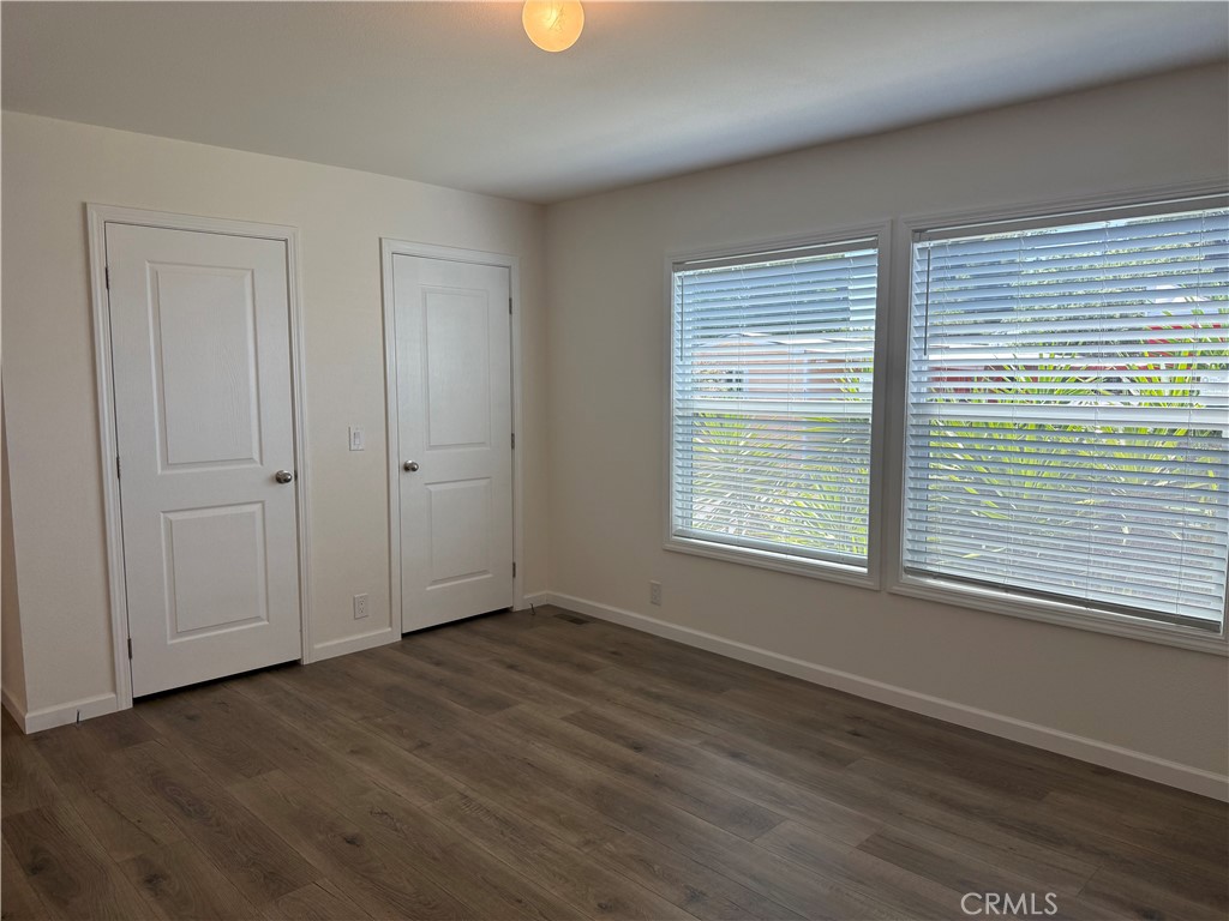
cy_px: 460
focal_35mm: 24
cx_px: 614
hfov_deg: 71.6
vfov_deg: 56.8
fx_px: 852
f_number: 1.78
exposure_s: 1/342
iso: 80
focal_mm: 6.76
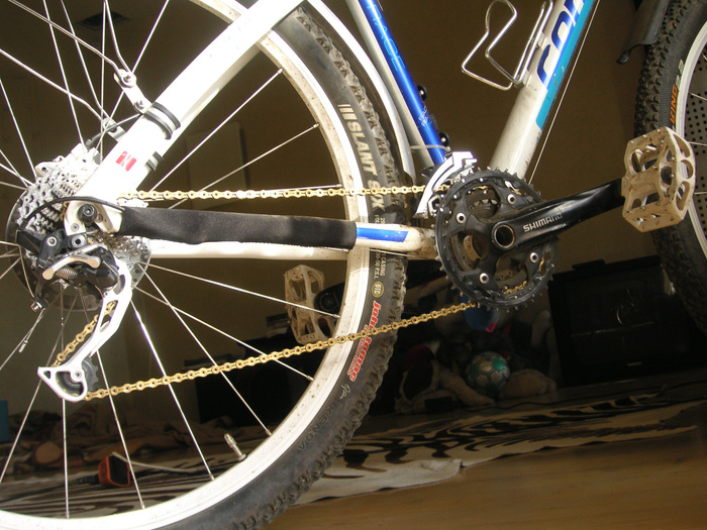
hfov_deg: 45.8
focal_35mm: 41
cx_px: 354
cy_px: 265
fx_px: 837
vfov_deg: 35.1
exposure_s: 1/60
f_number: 3
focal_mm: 6.9
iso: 50
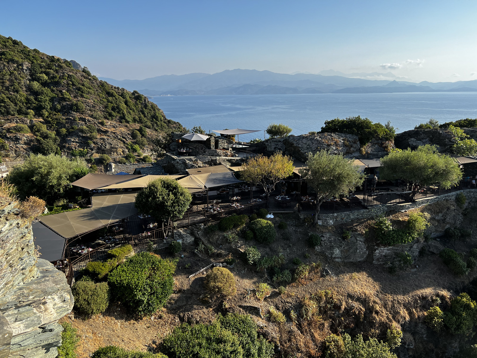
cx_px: 238
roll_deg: +1.2
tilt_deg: -14.6
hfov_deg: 67.3
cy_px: 179
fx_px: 358
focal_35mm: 26
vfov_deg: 53.1
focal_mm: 5.7
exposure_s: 1/2994
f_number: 1.5
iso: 50
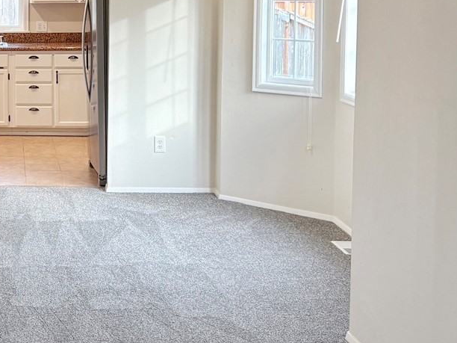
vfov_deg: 21.3
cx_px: -70
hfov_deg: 26.0
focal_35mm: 68
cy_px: 57
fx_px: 898
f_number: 1.6
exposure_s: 1/120
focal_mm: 5.96
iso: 100
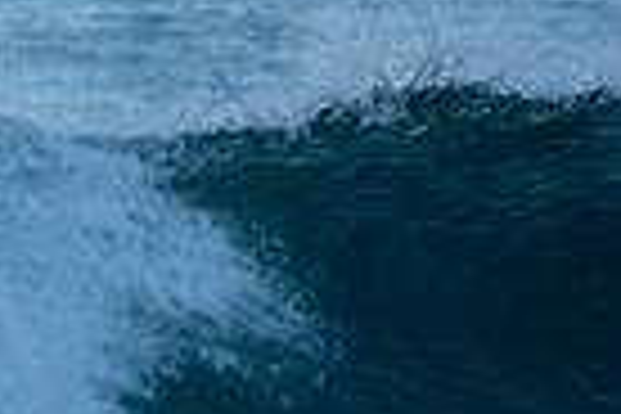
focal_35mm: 3161
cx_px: -680
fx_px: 54523
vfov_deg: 0.4
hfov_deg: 0.7
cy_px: 155
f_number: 5.6
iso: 280
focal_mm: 500
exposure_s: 1/400
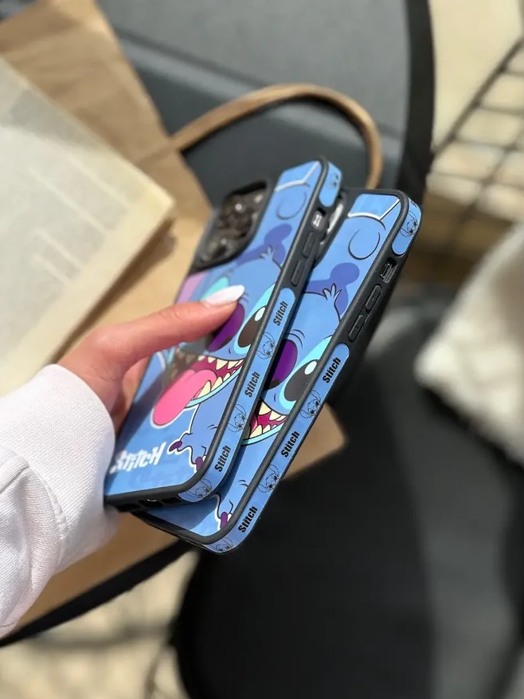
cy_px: 358
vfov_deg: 24.7
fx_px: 1594
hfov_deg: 18.7
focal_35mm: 79
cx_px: 263
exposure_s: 1/332
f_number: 2.8
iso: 25
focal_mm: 9
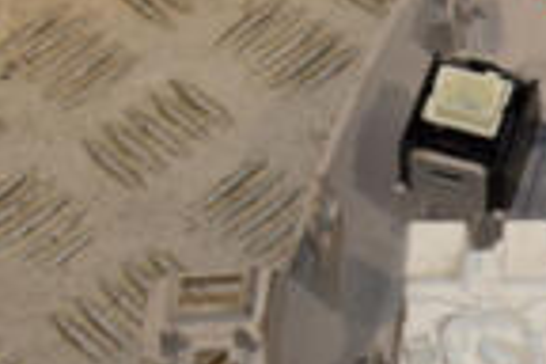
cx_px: 739
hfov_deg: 10.7
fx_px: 2851
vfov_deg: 7.3
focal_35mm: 188
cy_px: 292
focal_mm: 30
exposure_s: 1/200
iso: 800
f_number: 9
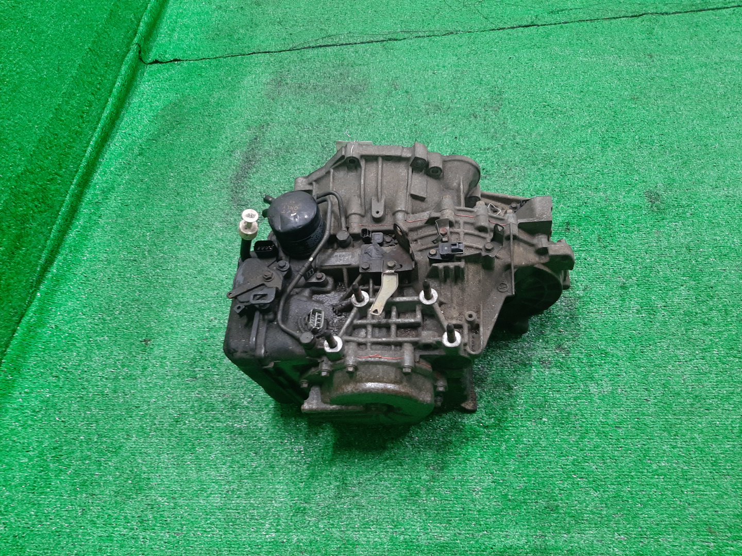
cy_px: 278
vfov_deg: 53.1
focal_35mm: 26
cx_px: 371
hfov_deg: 67.3
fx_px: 557
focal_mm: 3.93
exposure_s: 1/50
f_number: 1.7
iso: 160
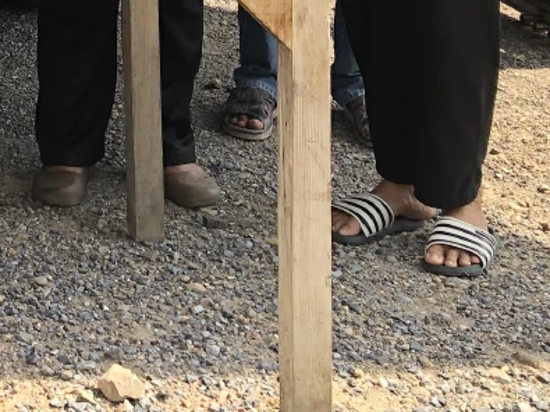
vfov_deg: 13.1
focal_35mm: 102
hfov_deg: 17.1
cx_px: -315
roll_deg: +0.8
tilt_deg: -6.4
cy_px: -335
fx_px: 1620
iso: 20
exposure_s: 1/571
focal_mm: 3.99
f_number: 1.8
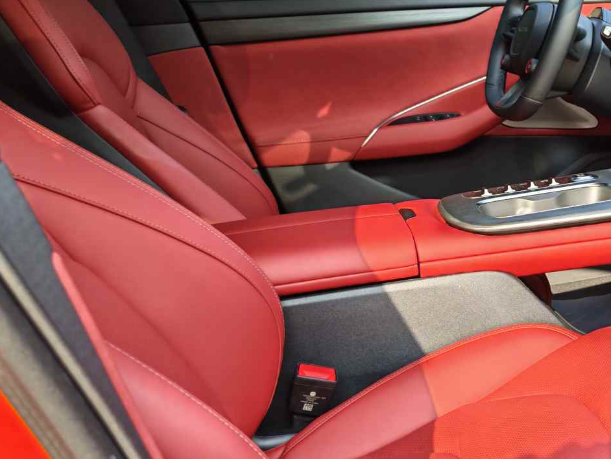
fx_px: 883
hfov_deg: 33.9
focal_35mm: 50
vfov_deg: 29.0
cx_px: 647
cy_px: 277
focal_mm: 6.55
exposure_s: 1/152
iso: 50
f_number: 1.6
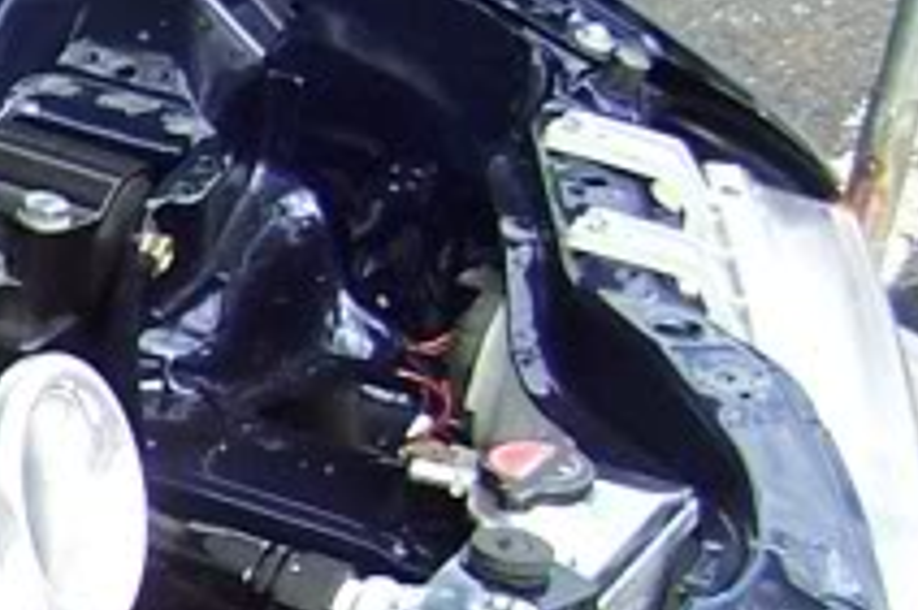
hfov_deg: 9.6
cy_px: 930
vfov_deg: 7.1
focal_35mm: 191
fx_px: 4867
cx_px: -1260
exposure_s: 1/180
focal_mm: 6.3
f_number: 2.8
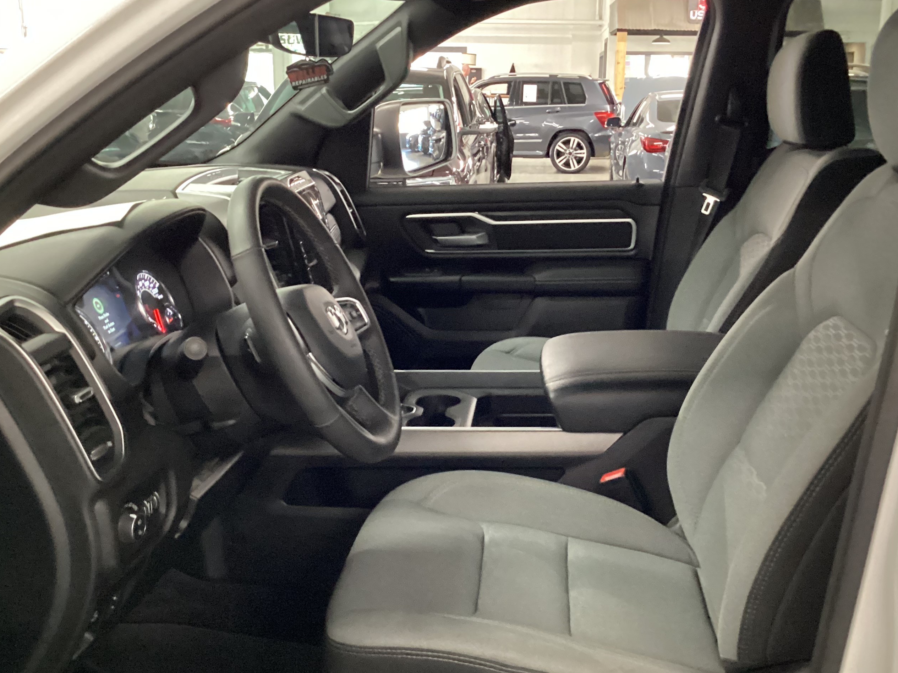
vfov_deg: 35.9
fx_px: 1038
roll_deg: -1.2
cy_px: 375
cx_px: 490
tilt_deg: -17.6
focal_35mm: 40
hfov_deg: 46.7
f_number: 2.4
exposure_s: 1/25
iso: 640
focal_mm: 3.3
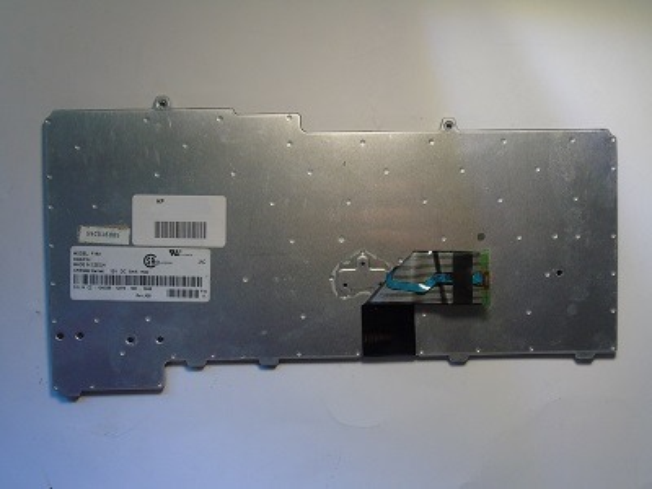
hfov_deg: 54.0
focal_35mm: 34
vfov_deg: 41.8
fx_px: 640
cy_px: 244
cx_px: 326
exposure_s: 1/10
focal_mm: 6.1
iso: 200
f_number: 5
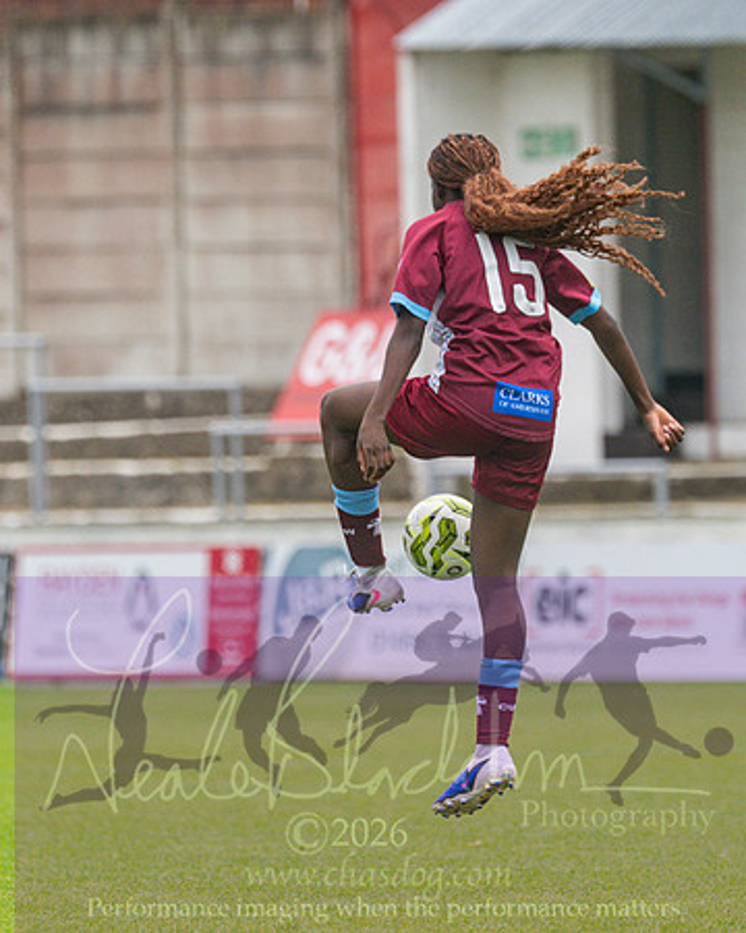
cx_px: 515
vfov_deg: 2.8
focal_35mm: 702
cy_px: 506
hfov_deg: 2.2
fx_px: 19378
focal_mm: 300
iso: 560
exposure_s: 1/1000
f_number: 4
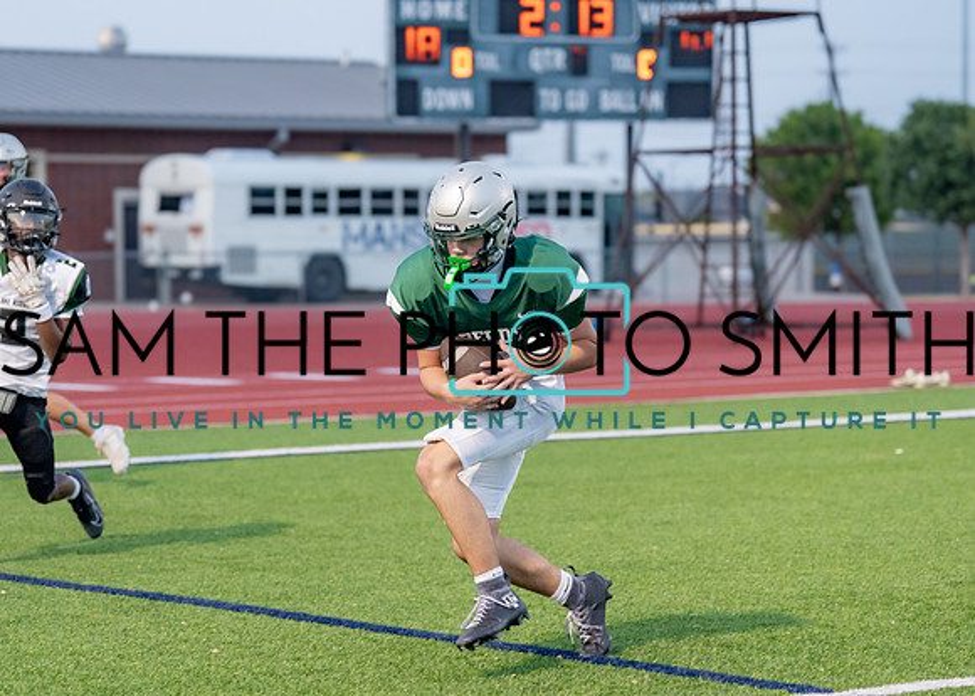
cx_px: 468
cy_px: 414
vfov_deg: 11.2
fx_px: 3545
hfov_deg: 15.7
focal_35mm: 128
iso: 1000
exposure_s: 1/1000
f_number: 2.8
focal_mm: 98
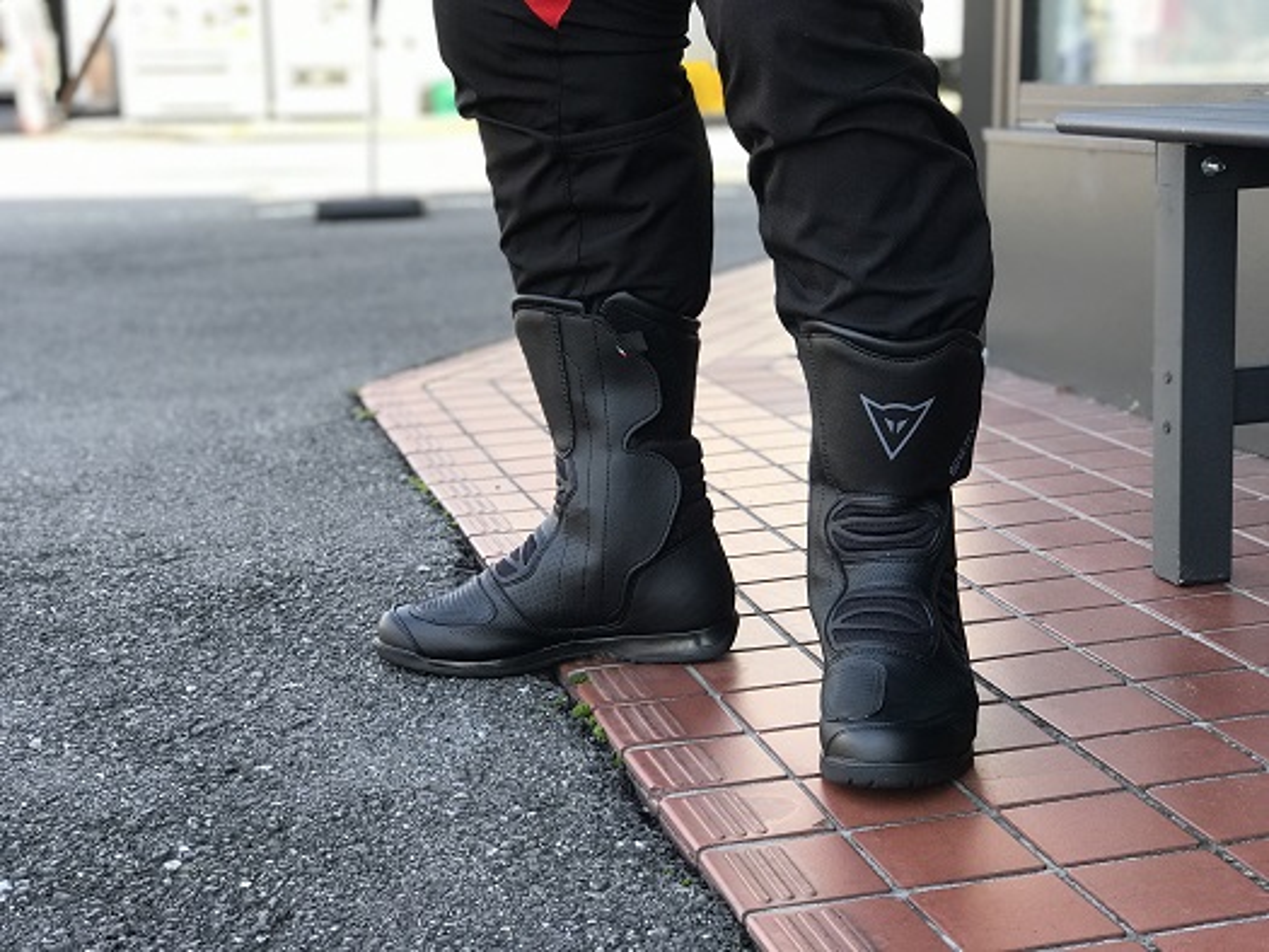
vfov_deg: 25.7
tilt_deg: -11.4
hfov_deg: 33.8
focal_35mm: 57
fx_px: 2090
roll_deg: +0.7
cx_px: 634
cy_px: 476
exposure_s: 1/120
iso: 40
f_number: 2.8
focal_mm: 6.6
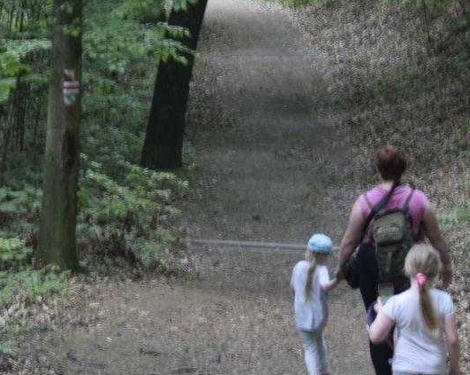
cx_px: 211
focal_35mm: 266
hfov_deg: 7.3
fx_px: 3699
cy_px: 134
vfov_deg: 5.8
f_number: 5
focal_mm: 50
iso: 400
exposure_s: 1/100
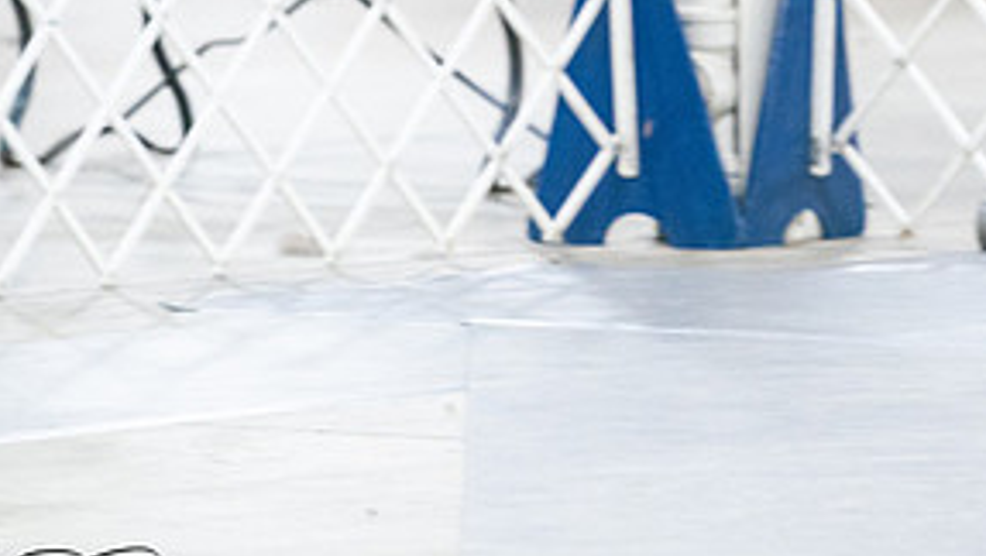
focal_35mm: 480
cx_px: 960
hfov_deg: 4.5
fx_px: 12560
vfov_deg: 2.5
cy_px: -93
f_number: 2.8
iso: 5000
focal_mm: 195
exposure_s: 1/200
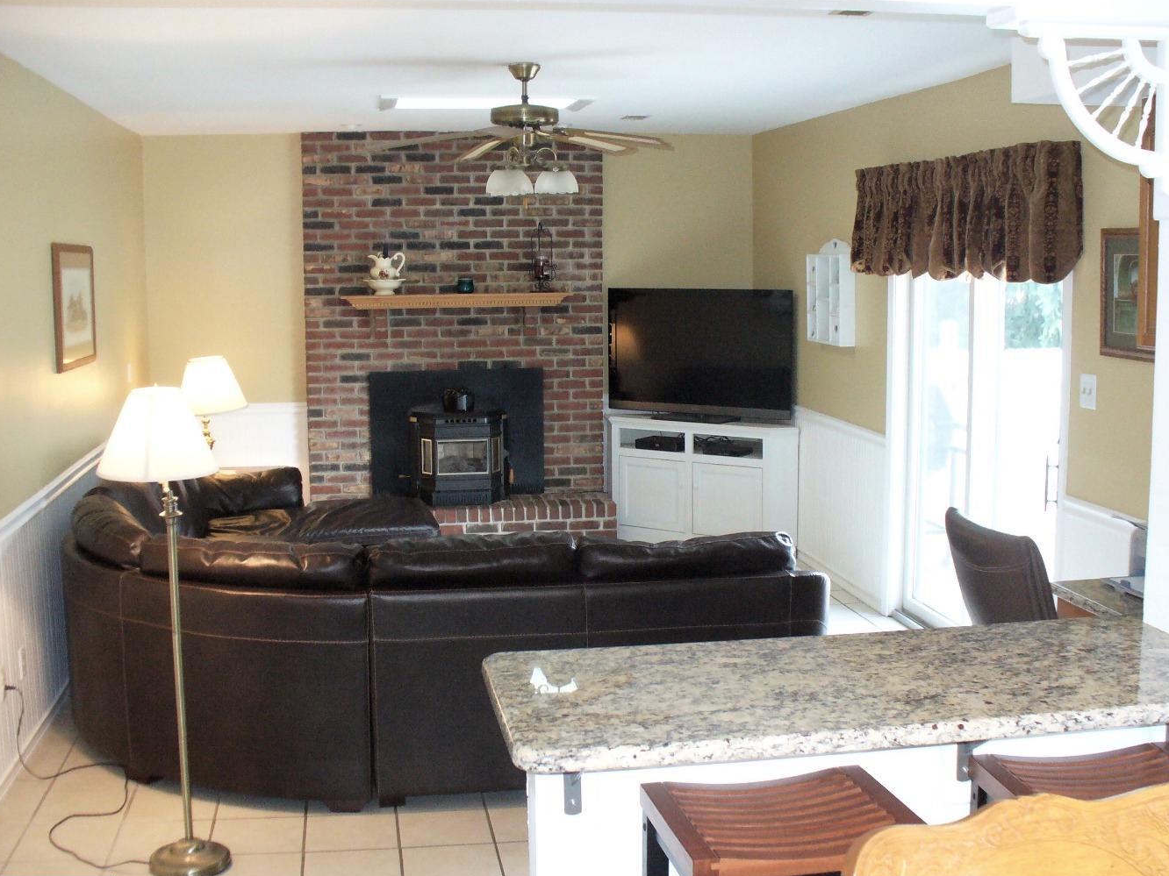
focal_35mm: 40
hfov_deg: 46.8
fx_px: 1351
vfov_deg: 36.0
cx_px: 594
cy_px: 454
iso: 250
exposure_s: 1/30
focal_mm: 6.1
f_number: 2.8
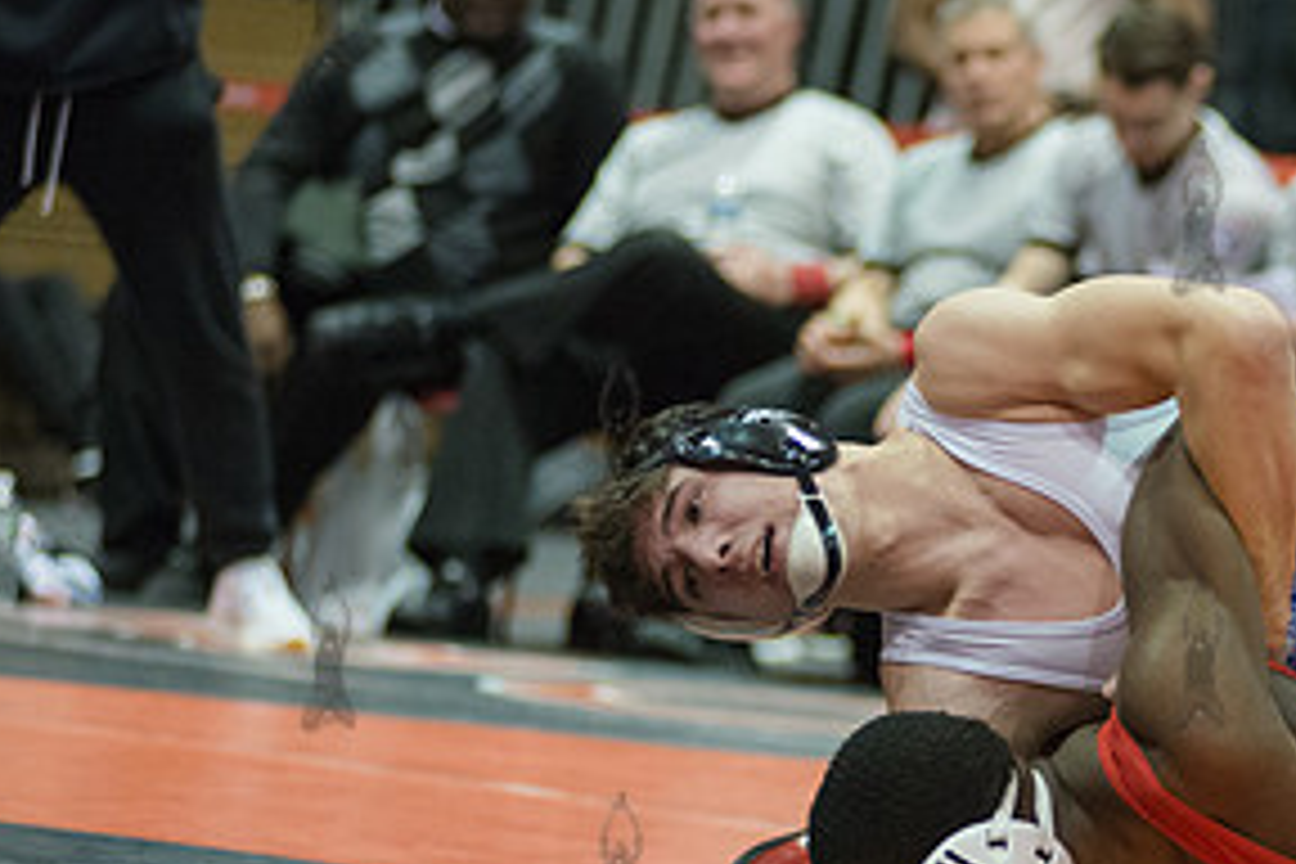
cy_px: 650
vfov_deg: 5.7
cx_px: 1197
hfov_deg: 8.5
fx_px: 8711
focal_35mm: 242
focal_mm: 120
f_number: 2.8
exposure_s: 1/320
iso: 4000
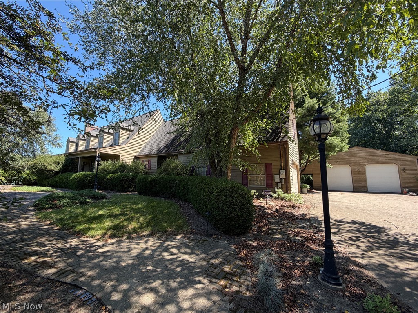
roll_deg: -0.9
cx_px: 209
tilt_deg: +7.9
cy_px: 156
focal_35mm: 14
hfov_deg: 102.1
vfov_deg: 85.7
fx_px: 169
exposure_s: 1/210
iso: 40
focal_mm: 2.22
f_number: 2.2
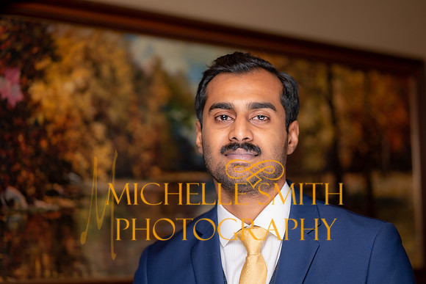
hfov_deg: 23.9
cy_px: 142
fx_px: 1006
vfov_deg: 16.1
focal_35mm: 85
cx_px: 213
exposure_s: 1/200
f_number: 2
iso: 100
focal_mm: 85
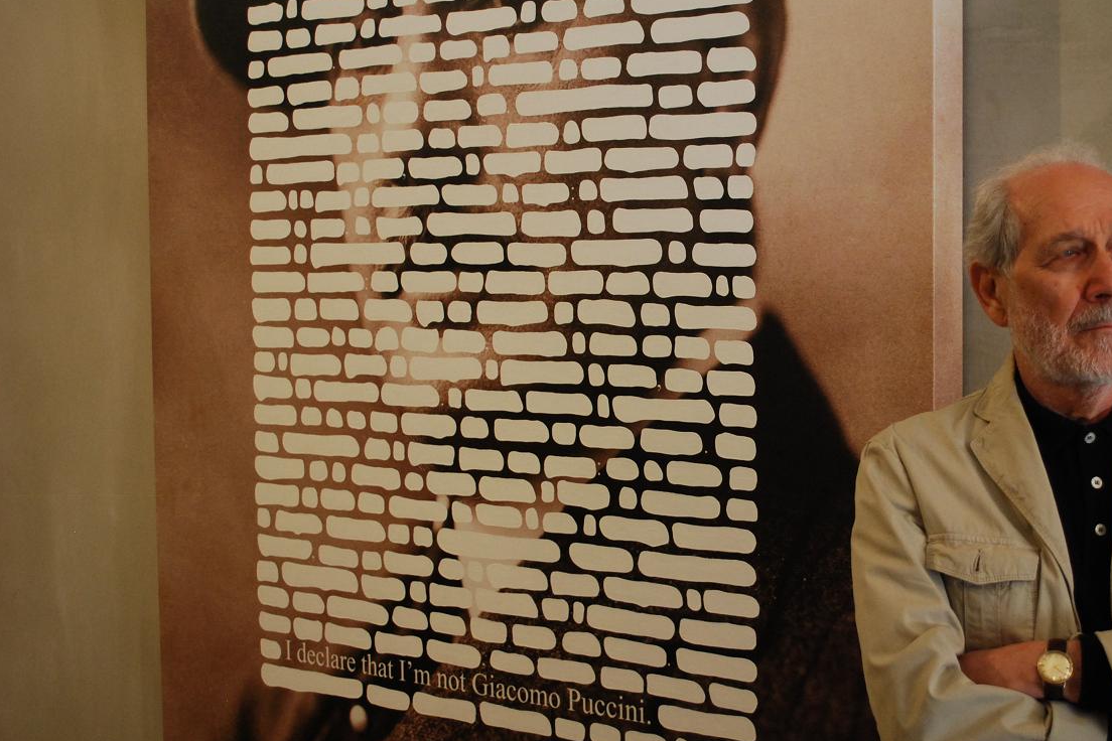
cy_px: 338
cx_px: 759
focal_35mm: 59
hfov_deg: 33.6
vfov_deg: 23.0
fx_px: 1822
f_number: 4.5
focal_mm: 28
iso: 640
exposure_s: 1/30
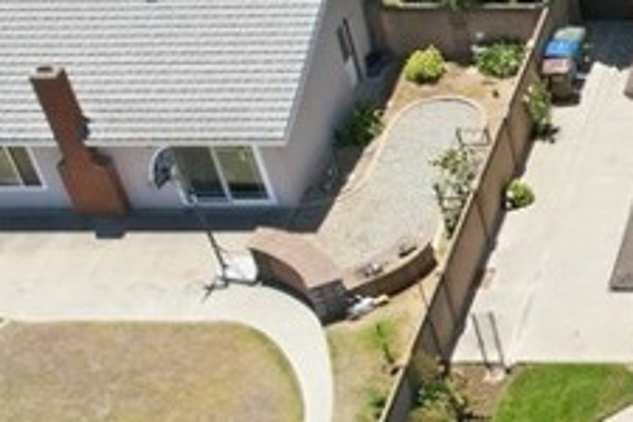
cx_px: 1030
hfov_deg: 17.6
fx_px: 1758
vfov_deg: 13.6
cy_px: 319
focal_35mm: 100
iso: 140
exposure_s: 1/2500
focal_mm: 8.4
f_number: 2.8
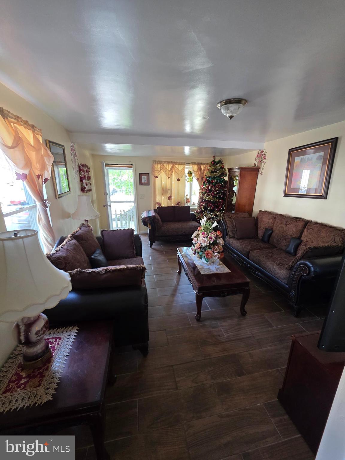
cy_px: 230
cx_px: 172
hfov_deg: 89.9
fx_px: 173
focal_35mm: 13
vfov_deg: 106.2
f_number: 1.9
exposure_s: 1/60
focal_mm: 2.2
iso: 250
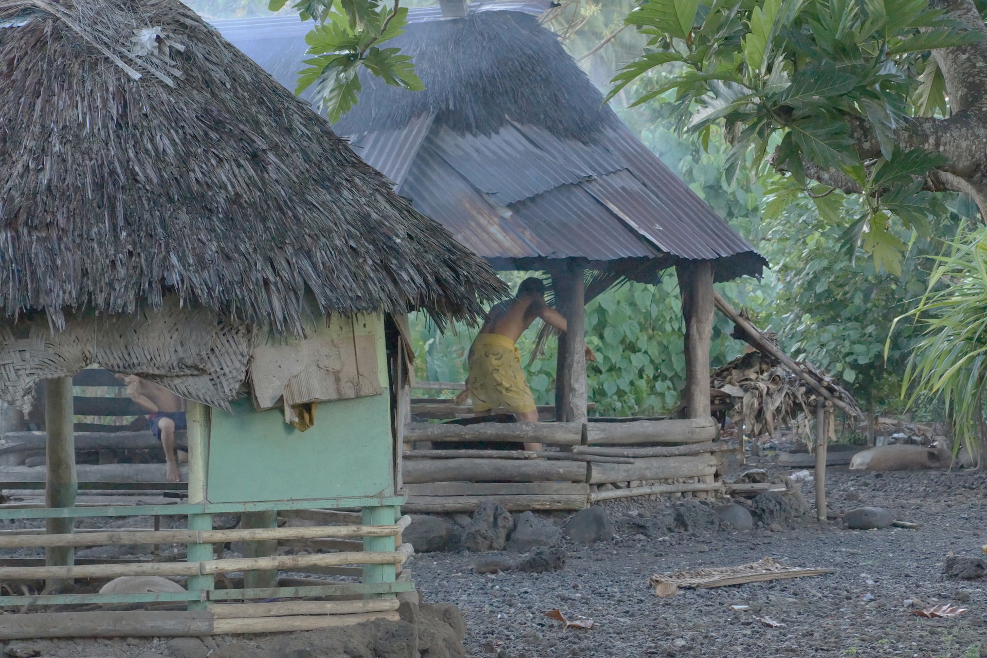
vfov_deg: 7.6
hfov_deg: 11.4
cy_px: 329
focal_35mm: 180
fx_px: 4935
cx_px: 494
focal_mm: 120
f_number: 8
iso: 3200
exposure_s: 1/320
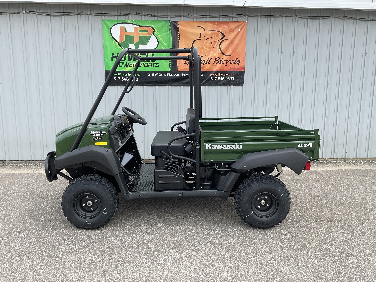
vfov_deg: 48.2
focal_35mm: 29
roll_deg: -0.5
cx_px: 188
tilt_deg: -9.5
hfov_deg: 61.7
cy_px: 141
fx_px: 315
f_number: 1.8
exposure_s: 1/691
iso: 16
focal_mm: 3
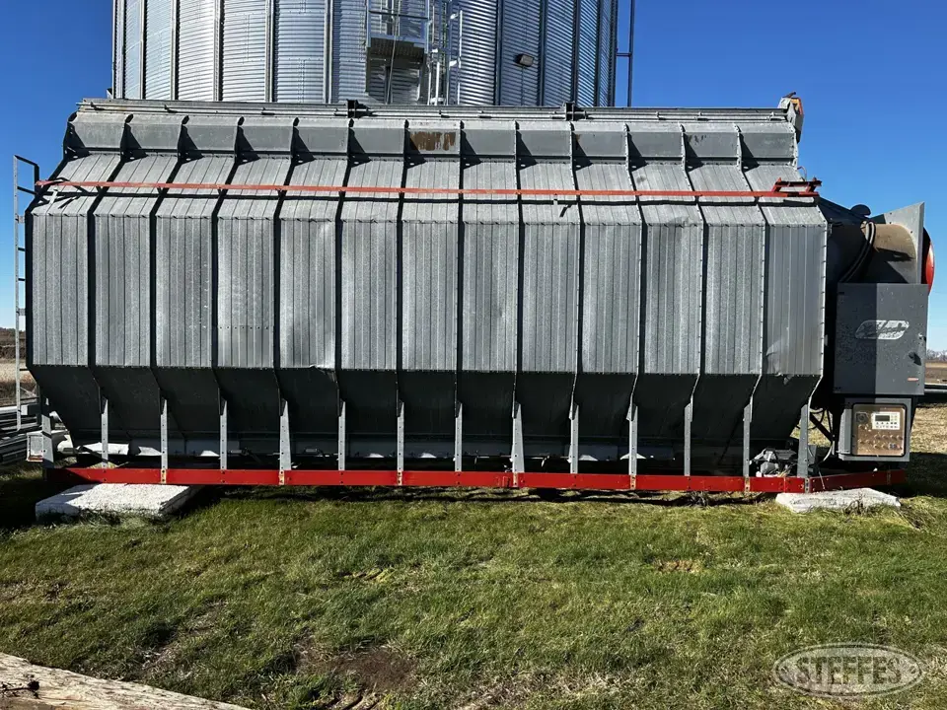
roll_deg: -1.6
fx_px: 711
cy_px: 355
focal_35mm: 26
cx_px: 474
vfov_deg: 53.1
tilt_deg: -1.0
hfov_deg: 67.3
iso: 50
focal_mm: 5.7
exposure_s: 1/3077
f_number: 1.5
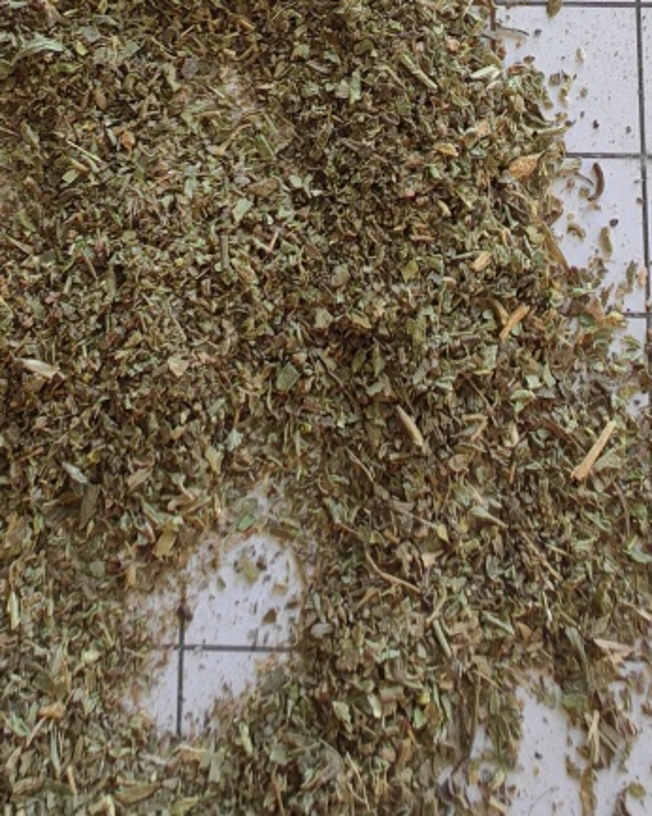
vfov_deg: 29.1
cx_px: 102
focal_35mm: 65
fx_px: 1569
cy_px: 483
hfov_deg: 23.0
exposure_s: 1/100
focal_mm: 1.76
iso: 80
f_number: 2.2
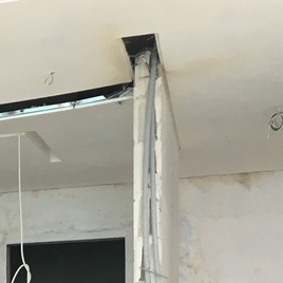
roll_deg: +0.9
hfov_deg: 16.6
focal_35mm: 98
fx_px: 906
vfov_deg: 16.6
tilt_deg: -1.7
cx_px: -105
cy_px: 382
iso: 32
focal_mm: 4.15
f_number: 2.2
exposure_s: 1/33
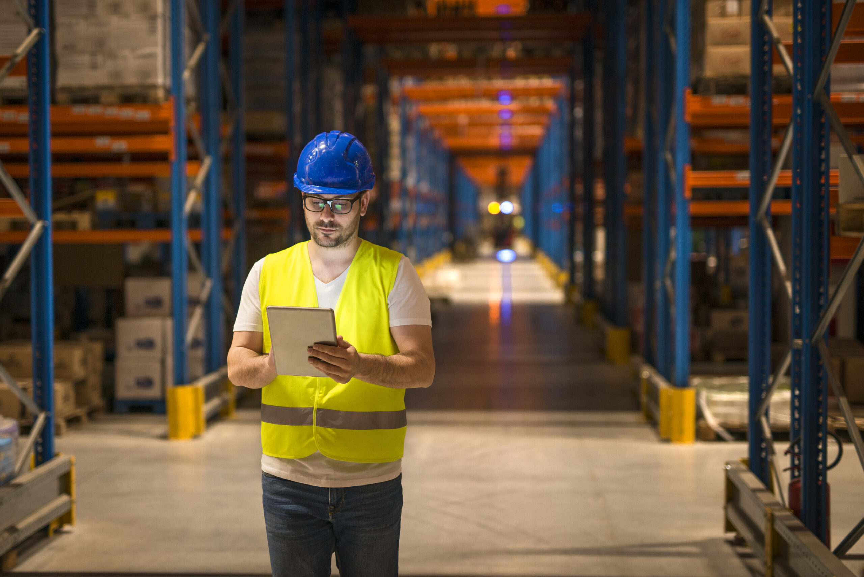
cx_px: 432
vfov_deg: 27.0
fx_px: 1200
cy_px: 288
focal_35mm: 50
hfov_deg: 39.6
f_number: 1.6
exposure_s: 1/80
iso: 500
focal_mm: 50
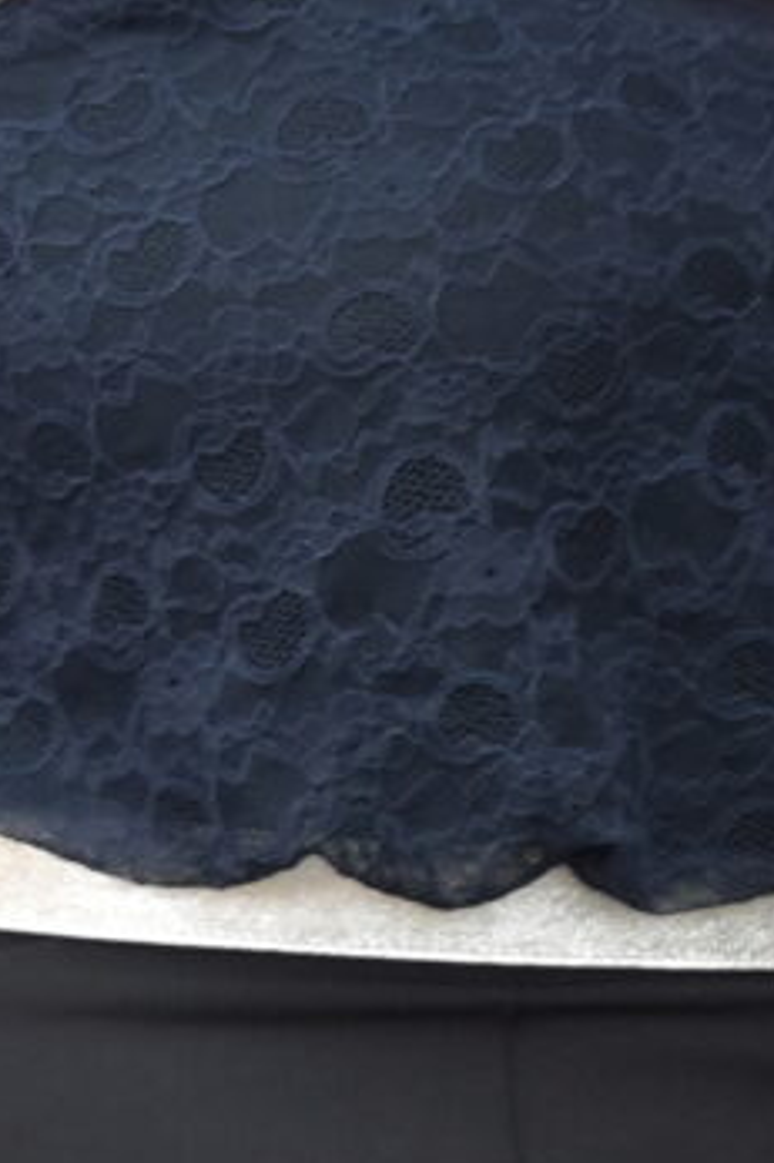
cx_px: 323
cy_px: 1257
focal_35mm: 443
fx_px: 14300
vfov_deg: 4.6
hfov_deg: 3.1
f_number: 5.6
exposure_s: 1/200
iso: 320
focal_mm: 40
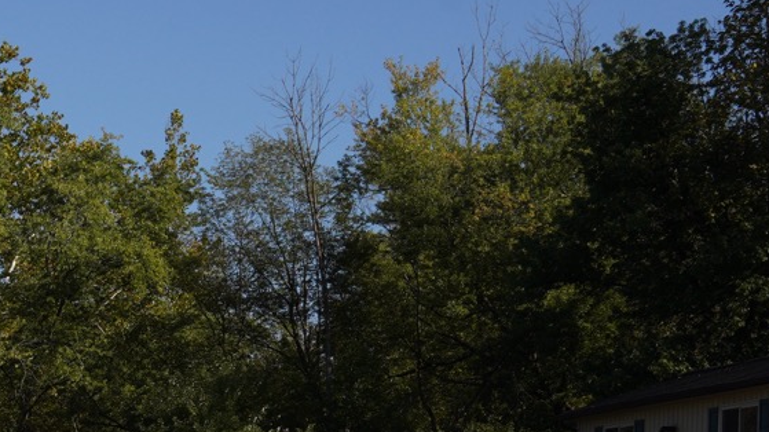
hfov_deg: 18.1
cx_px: -307
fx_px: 2201
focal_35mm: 108
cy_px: 604
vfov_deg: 10.9
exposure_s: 1/250
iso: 100
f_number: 9
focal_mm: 32
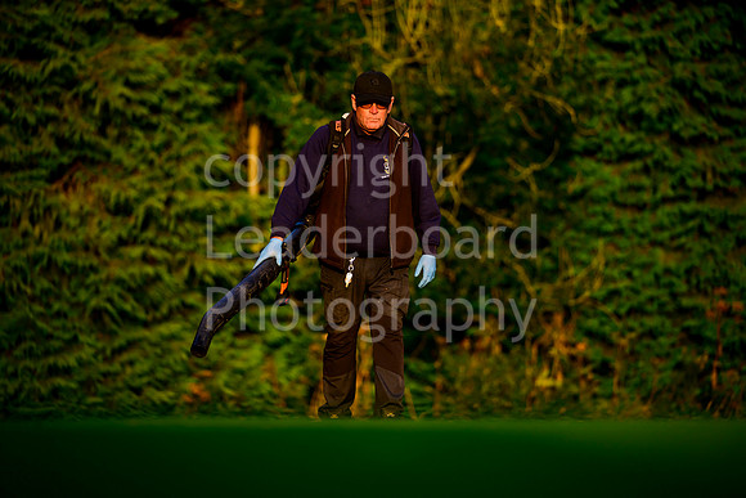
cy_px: 249
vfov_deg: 8.9
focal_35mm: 155
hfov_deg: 13.2
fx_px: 3213
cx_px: 373
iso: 400
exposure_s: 1/2000
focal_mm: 155
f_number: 2.8
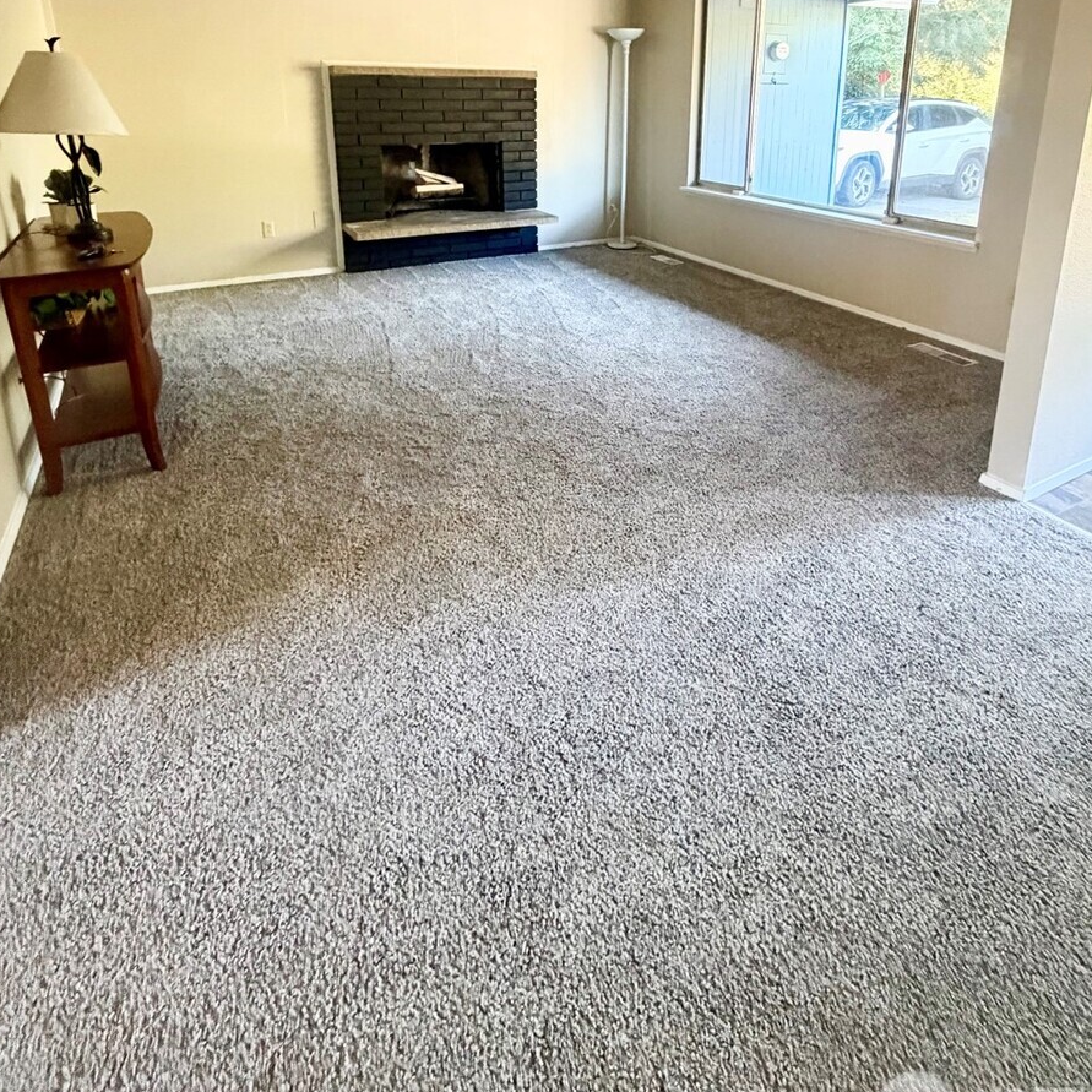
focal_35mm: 20
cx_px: 588
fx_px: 714
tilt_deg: -14.8
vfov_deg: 70.3
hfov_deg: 74.7
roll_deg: -0.1
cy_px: 286
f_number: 2.2
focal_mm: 2.22
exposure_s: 1/60
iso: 640
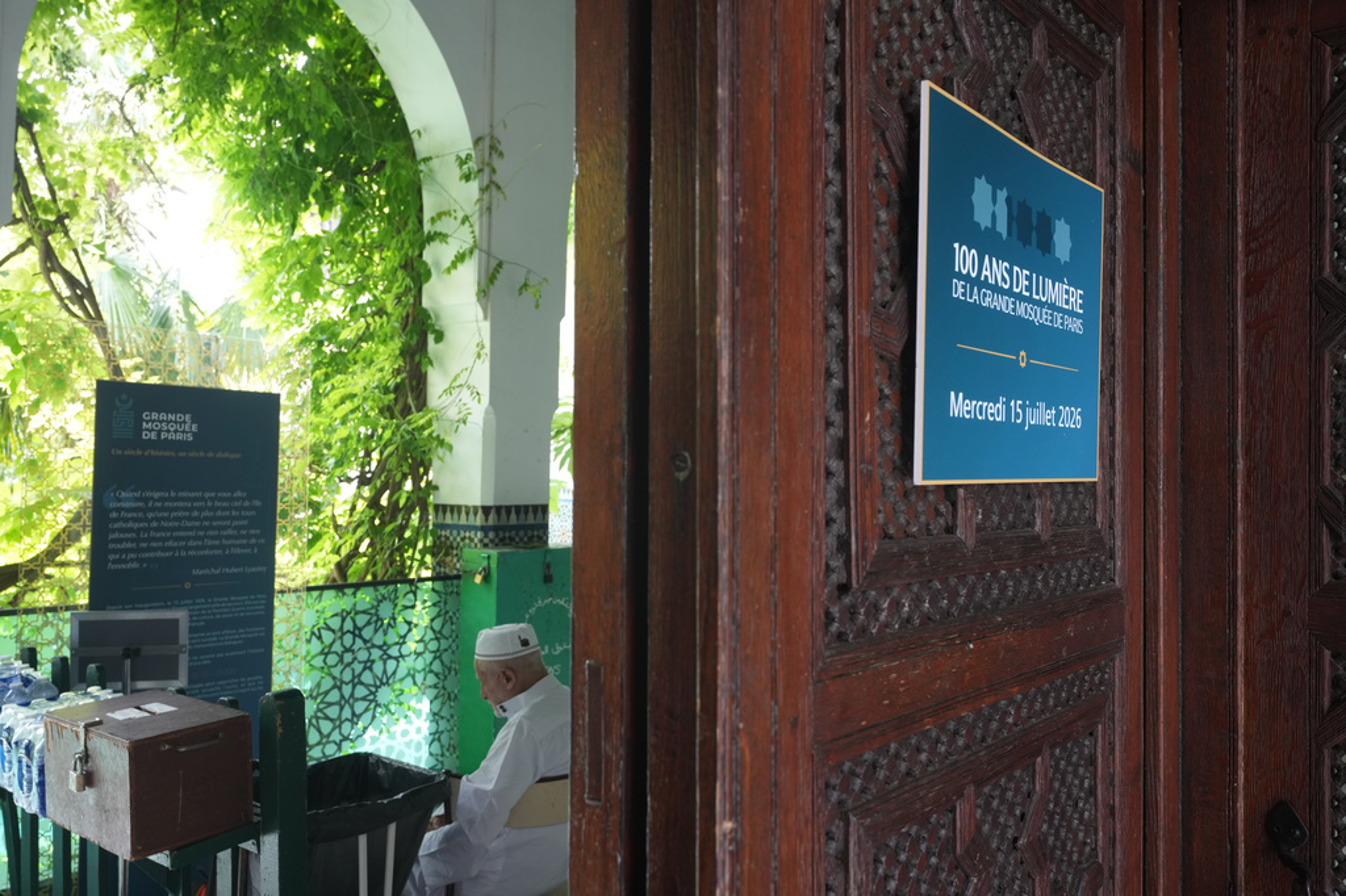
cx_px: 673
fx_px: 1084
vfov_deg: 44.9
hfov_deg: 63.7
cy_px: 448
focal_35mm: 29
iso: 800
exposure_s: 1/40
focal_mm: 29
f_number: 7.1
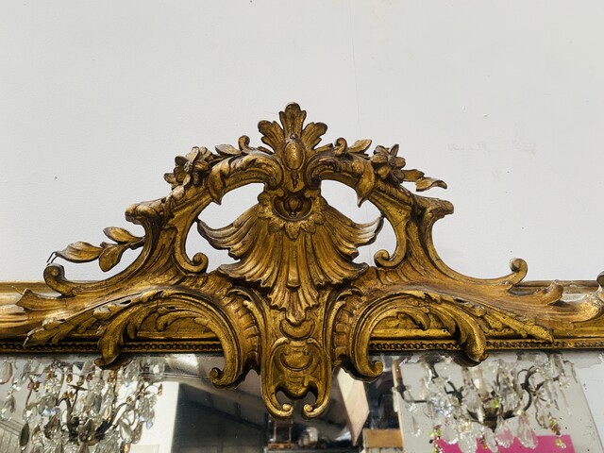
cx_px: 302
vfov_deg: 53.1
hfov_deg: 67.3
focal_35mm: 26
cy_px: 226
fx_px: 454
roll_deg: +1.6
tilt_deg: +29.9
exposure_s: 1/98
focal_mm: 4.25
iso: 125
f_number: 1.8
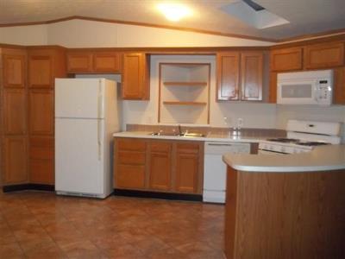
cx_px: 172
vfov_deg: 42.9
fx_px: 329
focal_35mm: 33
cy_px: 130
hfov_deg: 55.4
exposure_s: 1/30
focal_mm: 5.9
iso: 320
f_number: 3.3
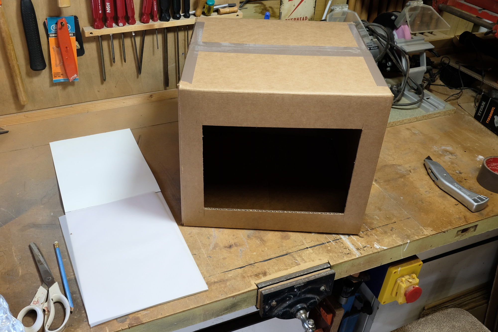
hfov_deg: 67.4
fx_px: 373
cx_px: 249
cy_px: 166
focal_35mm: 27
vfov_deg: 47.9
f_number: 11
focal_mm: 18
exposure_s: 1/2.5
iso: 200
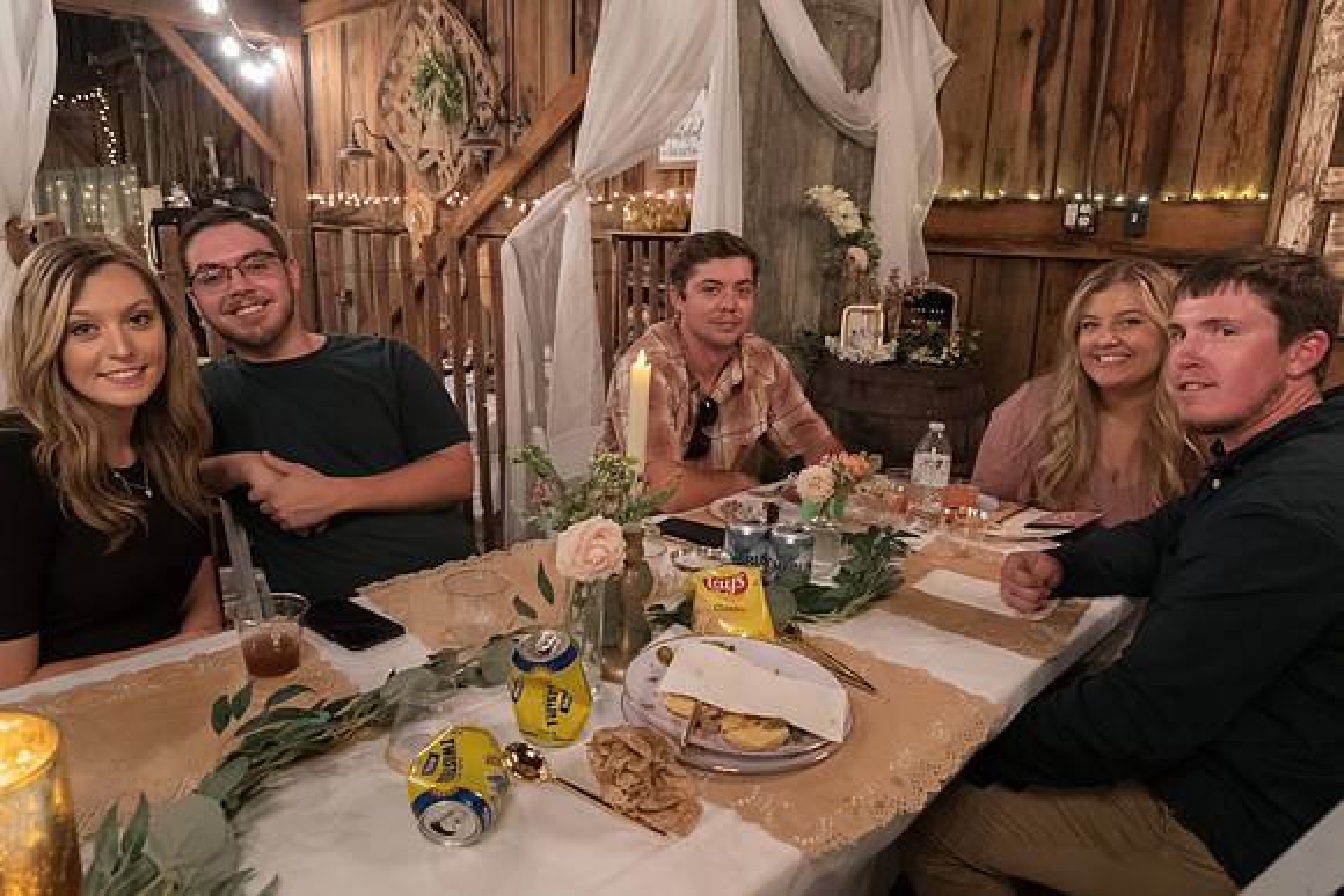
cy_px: 448
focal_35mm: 24
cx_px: 672
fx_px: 896
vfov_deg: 53.2
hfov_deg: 73.7
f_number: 6.3
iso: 6400
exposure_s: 1/40
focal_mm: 24
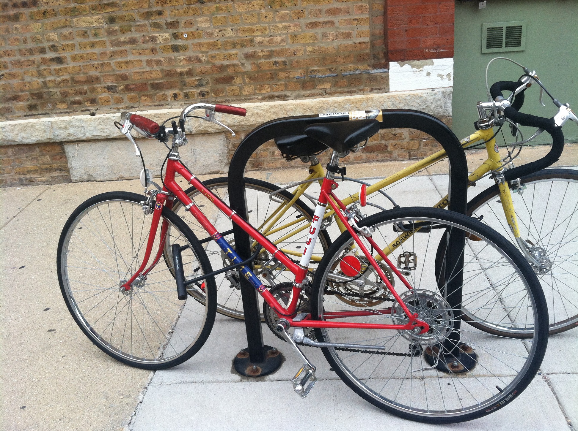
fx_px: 584
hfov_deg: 52.7
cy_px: 216
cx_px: 289
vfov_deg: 40.6
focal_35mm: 35
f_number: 2.8
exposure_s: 1/294
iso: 80
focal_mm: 3.85
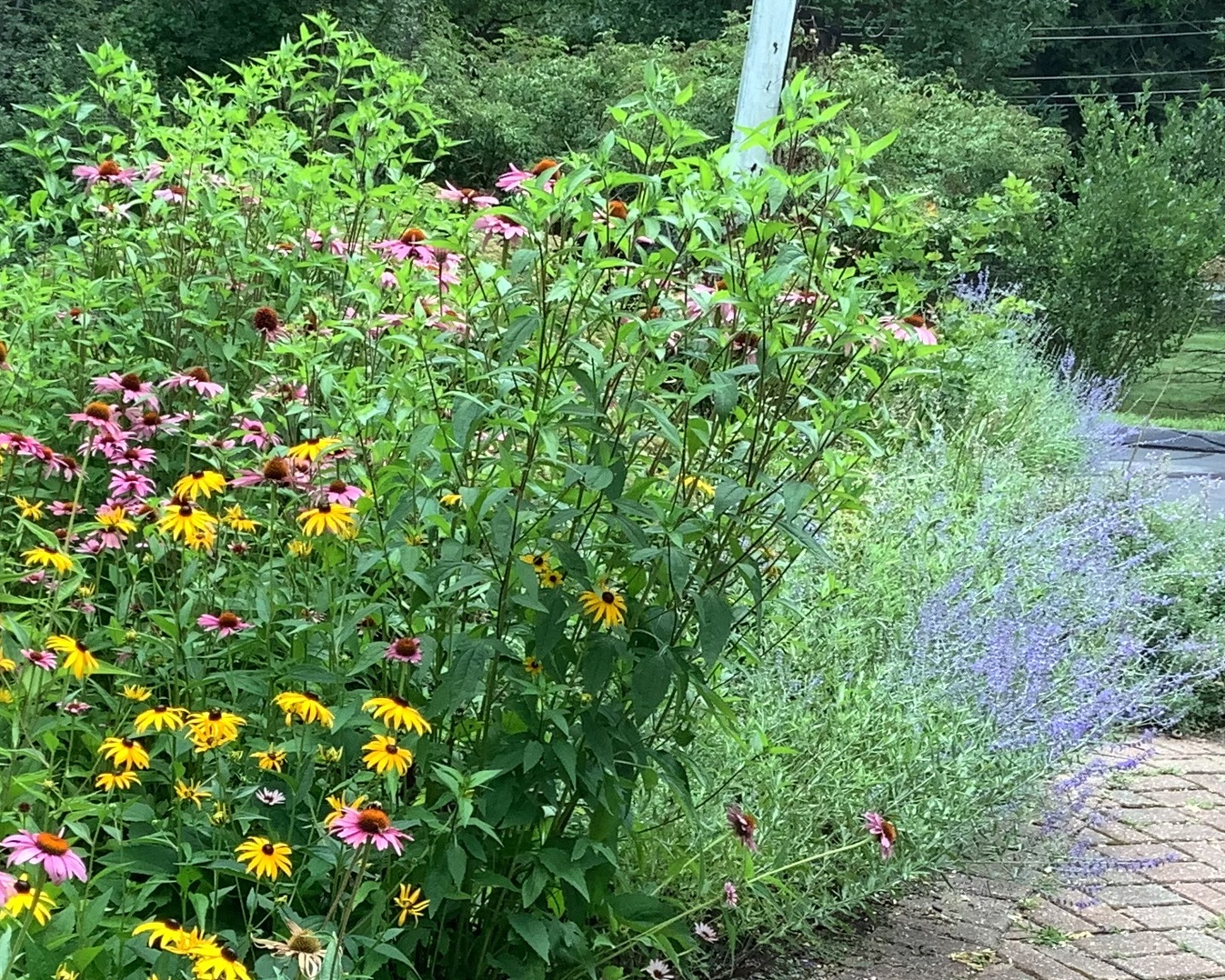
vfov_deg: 21.7
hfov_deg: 27.0
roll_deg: -4.7
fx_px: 2502
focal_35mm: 69
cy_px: 875
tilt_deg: -20.9
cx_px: 252
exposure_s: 1/161
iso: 25
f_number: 2.4
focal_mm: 3.3
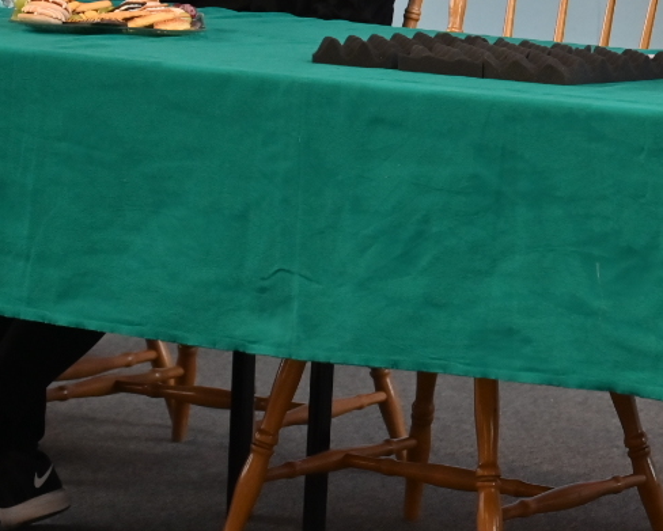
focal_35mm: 165
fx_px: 3240
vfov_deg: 9.3
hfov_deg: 11.3
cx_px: 956
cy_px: -26
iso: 1250
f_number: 4
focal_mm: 53
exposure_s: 1/160
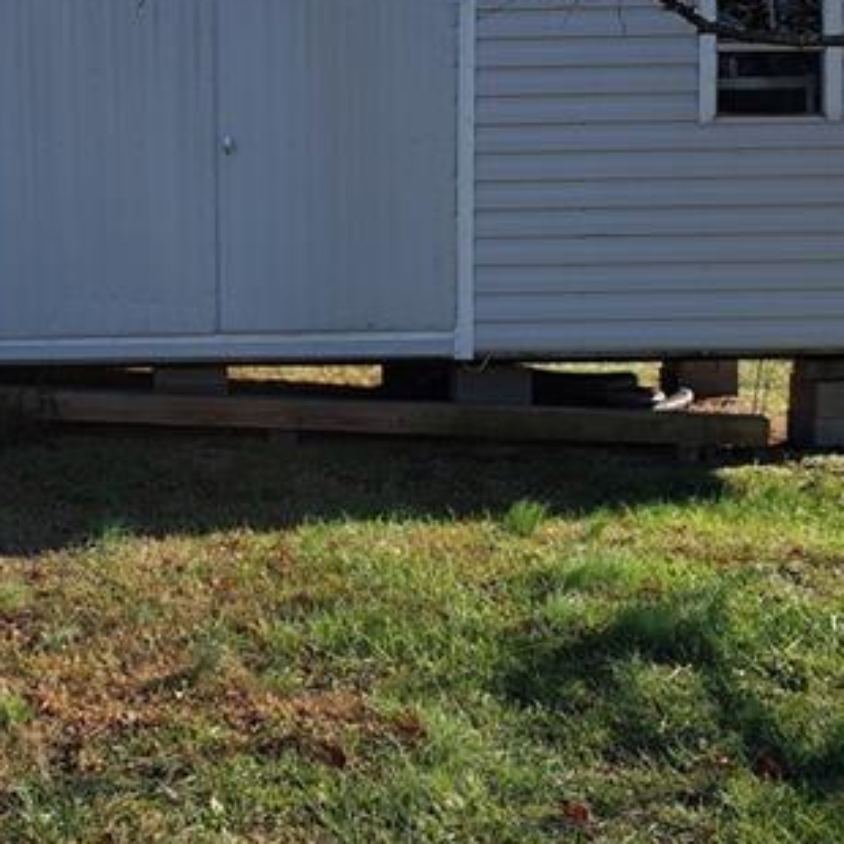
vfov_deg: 29.8
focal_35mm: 57
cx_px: 193
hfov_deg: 29.5
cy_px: 286
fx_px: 1572
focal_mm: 4.3
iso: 50
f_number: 2.4
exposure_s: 1/720
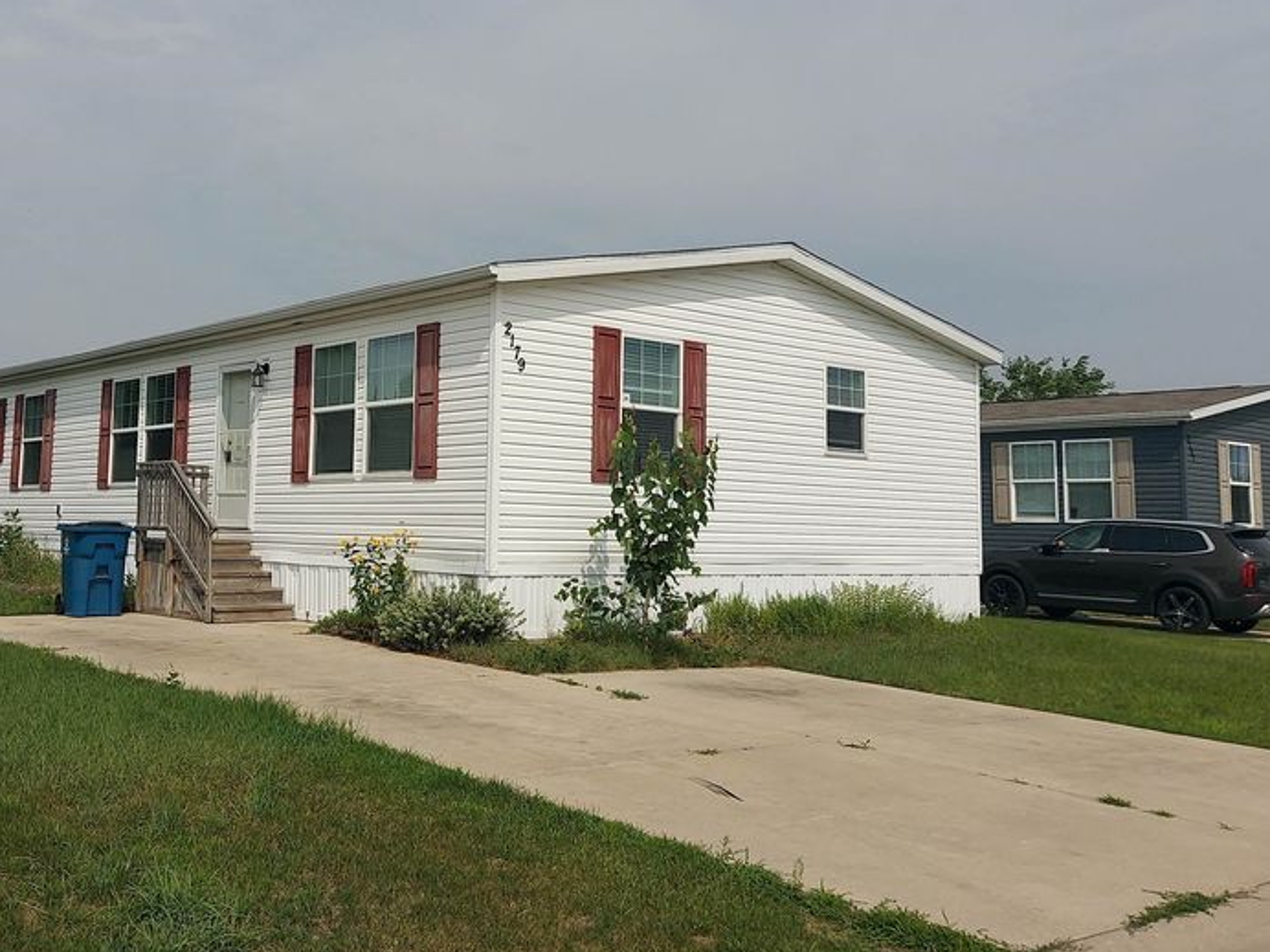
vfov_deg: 38.5
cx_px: 497
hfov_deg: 49.8
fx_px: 1357
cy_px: 382
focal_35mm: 37
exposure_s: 1/3580
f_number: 2
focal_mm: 4.6
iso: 50
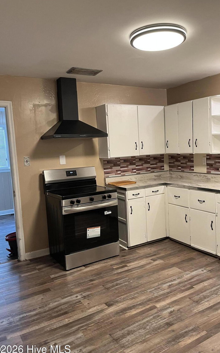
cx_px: 131
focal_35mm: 29
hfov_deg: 43.0
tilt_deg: -5.8
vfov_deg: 64.6
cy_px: 181
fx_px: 278
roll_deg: +2.2
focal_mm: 5.1
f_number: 1.6
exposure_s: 1/60
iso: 160
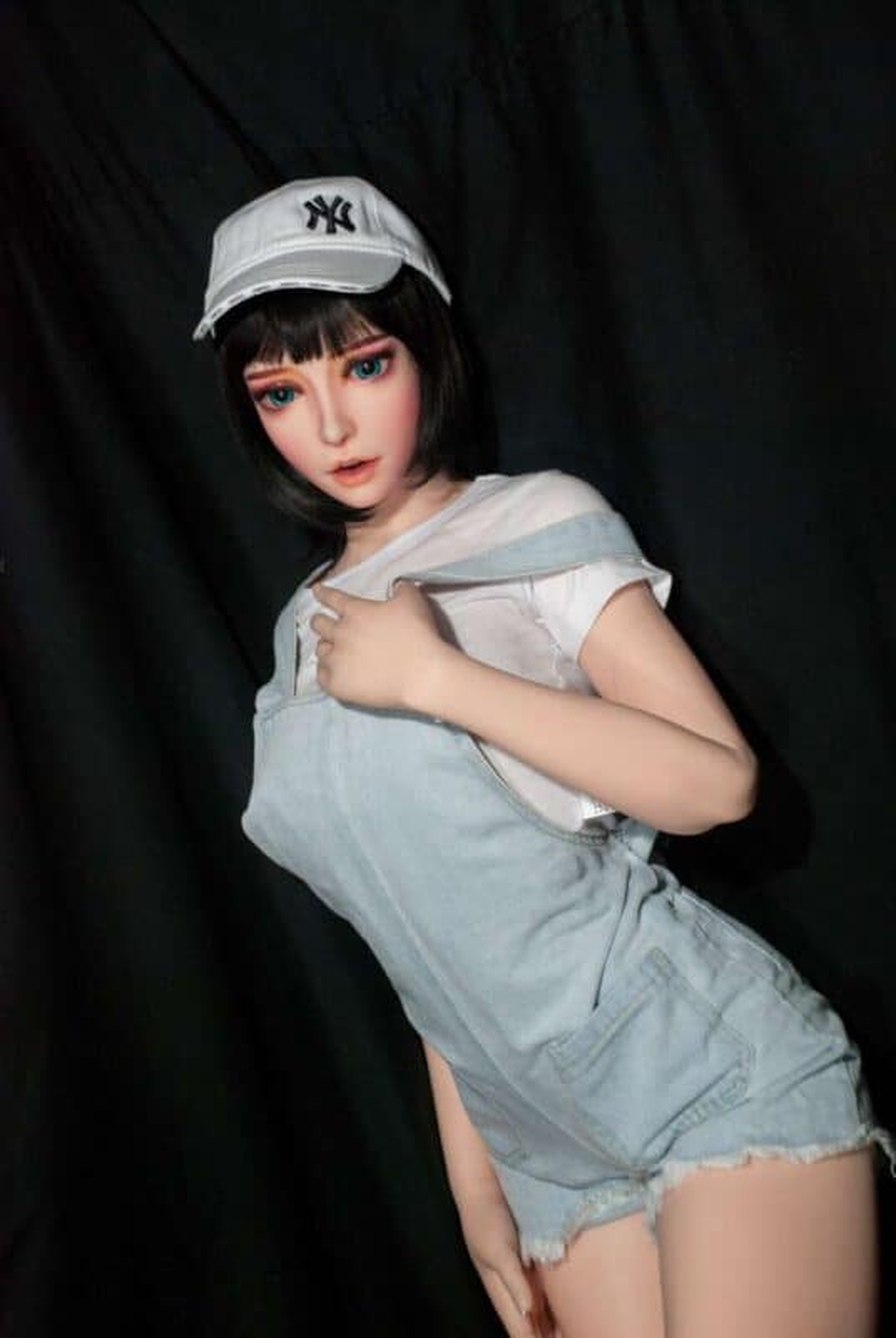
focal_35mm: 150
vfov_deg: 13.7
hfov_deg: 9.2
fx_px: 5580
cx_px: 448
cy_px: 669
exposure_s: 1/30
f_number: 5.6
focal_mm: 100
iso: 500
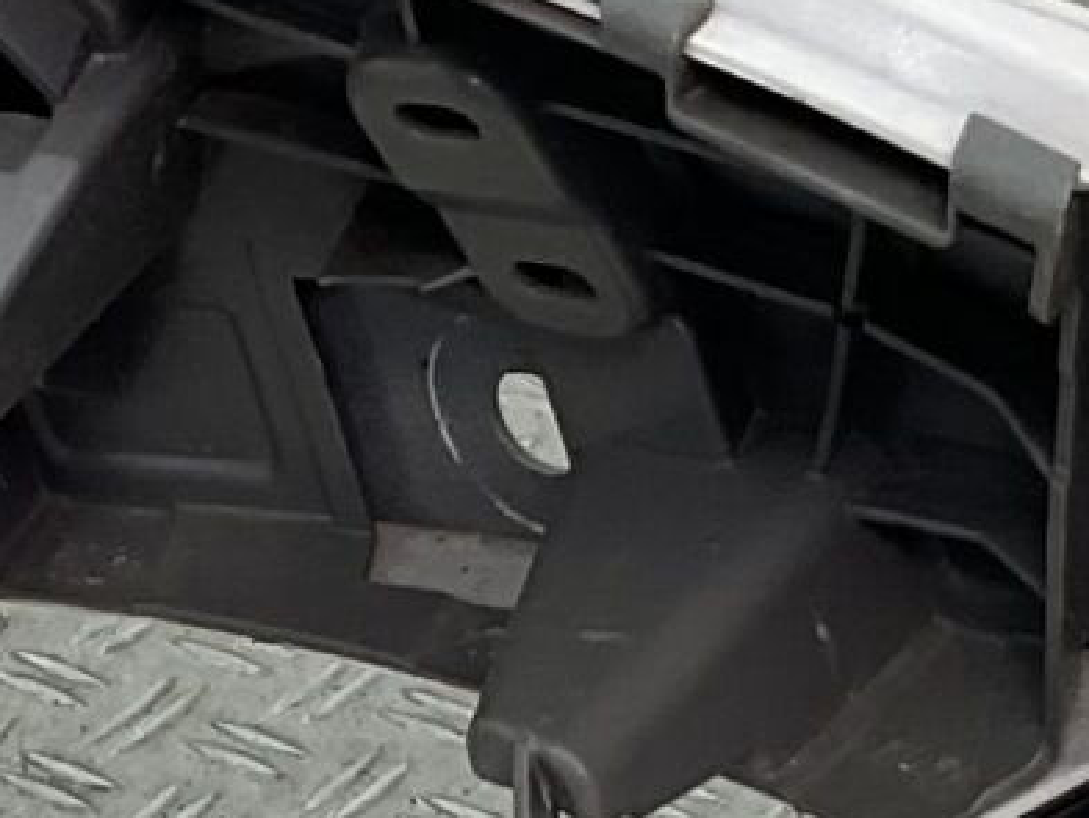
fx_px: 5948
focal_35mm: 189
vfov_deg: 7.8
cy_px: 918
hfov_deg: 10.4
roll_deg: +11.7
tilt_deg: -37.1
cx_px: 78
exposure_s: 1/120
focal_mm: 3
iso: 20
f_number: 1.8
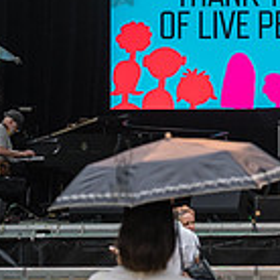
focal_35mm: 196
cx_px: 381
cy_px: 69
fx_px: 1794
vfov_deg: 8.9
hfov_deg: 8.8
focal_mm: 55
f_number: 4
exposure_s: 1/1000
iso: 500
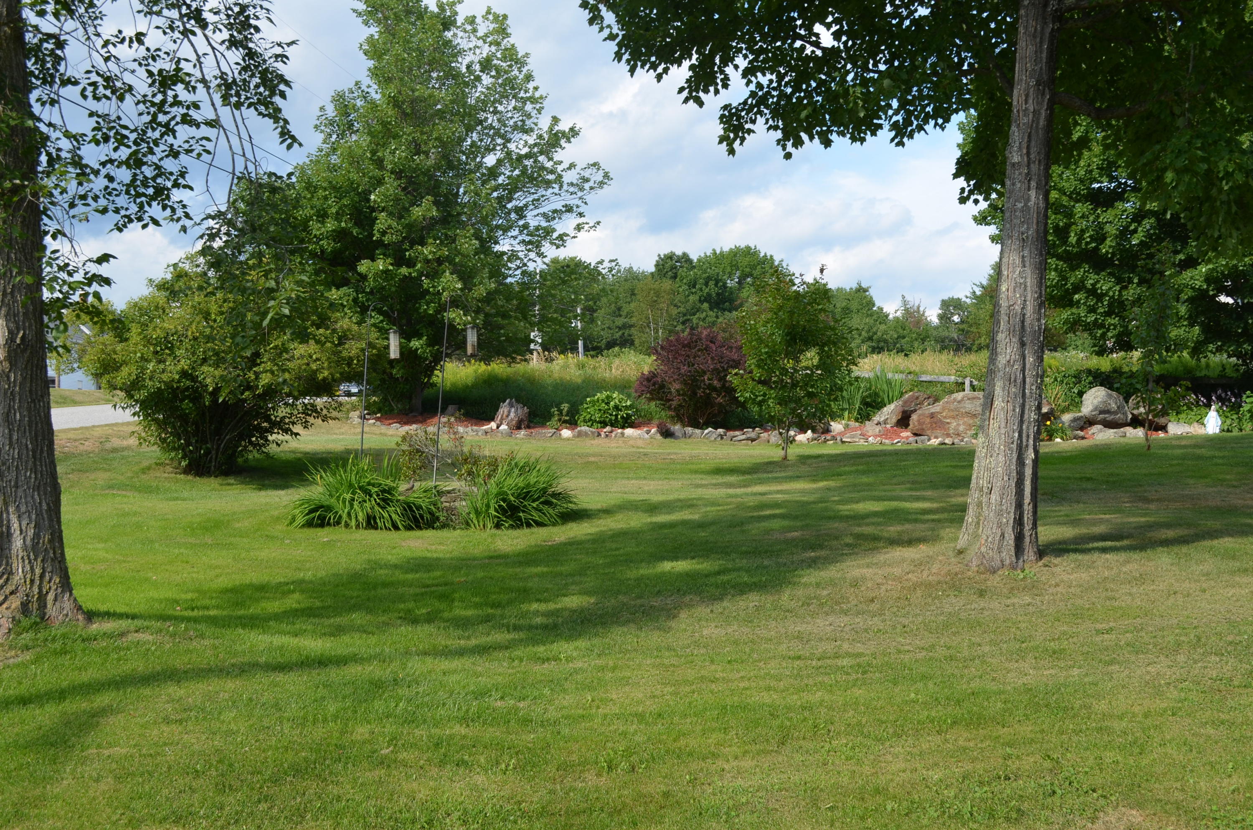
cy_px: 415
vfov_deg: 31.8
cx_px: 626
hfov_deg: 46.5
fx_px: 1459
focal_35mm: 42
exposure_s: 1/250
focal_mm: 28
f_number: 8
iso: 200
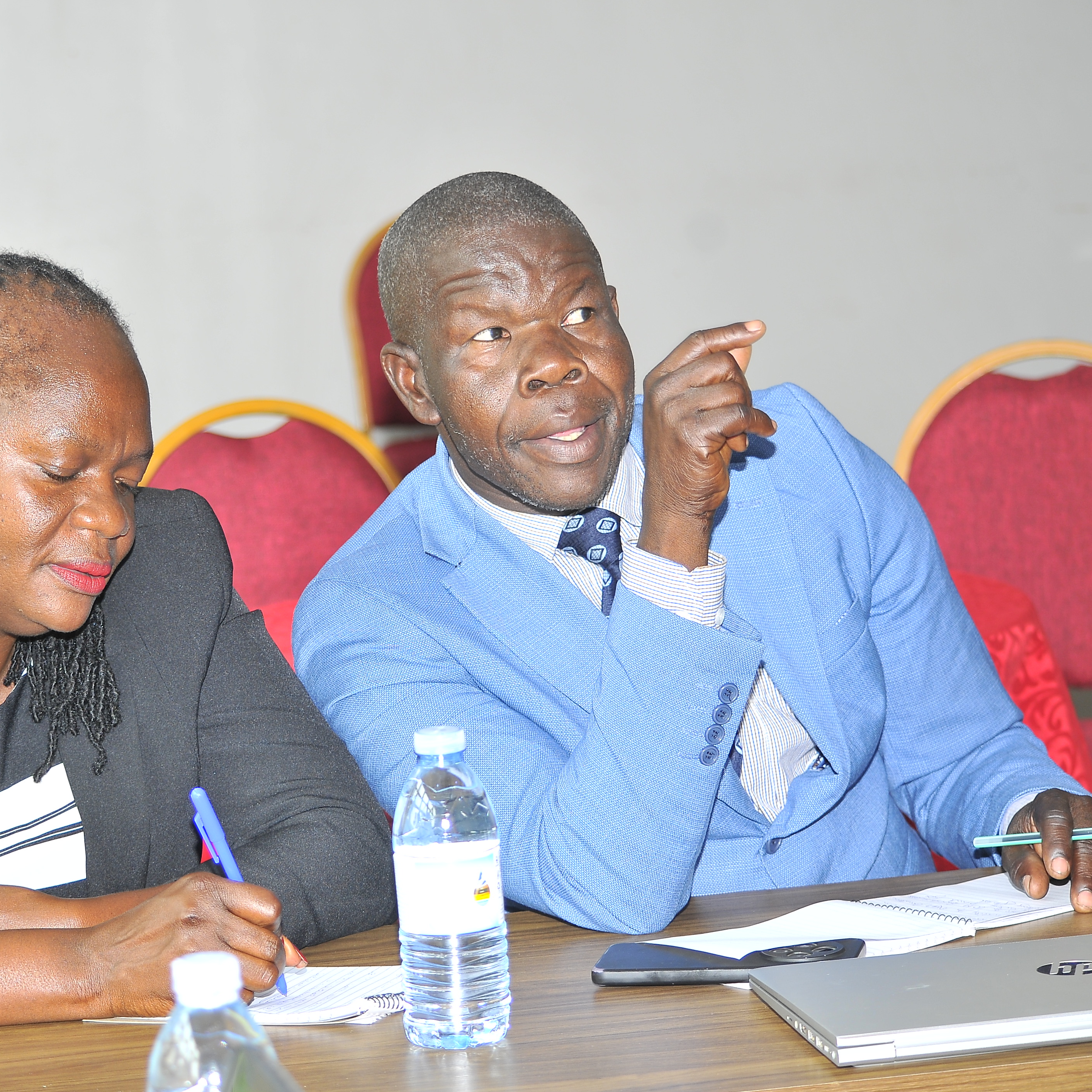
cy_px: 545
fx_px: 3997
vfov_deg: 15.6
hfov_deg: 15.5
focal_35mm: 112
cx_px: 291
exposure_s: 1/60
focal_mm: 58
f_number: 4.5
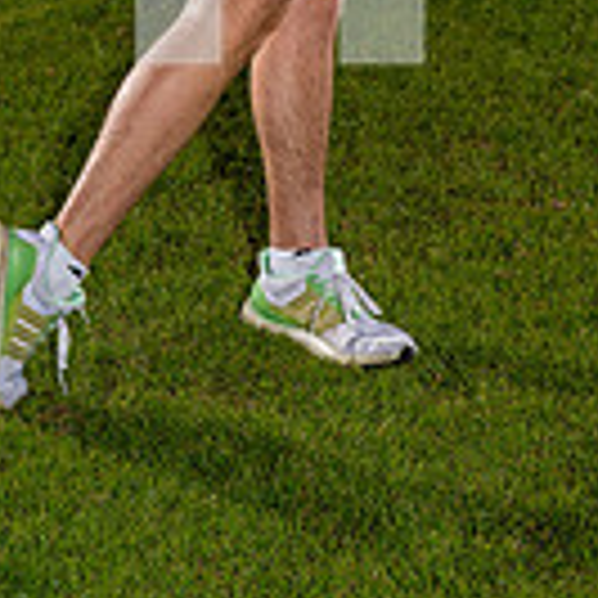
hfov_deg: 14.8
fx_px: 2306
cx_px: 297
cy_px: -387
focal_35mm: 118
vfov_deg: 13.6
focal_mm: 41
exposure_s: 1/250
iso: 400
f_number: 4
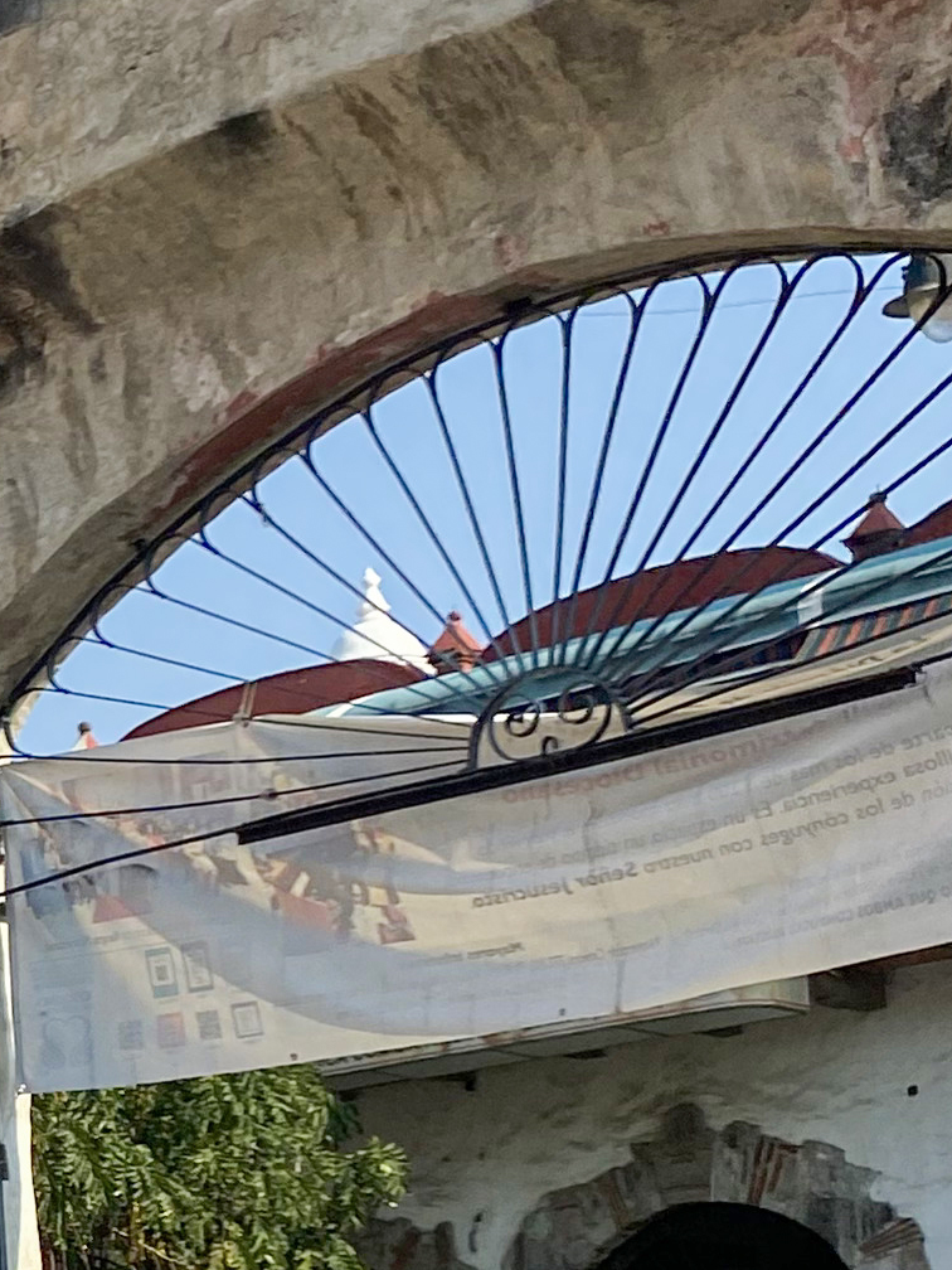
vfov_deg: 18.4
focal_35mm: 104
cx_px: -933
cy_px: 1304
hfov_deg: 12.6
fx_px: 3814
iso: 32
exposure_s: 1/2817
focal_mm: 4.25
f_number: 1.8
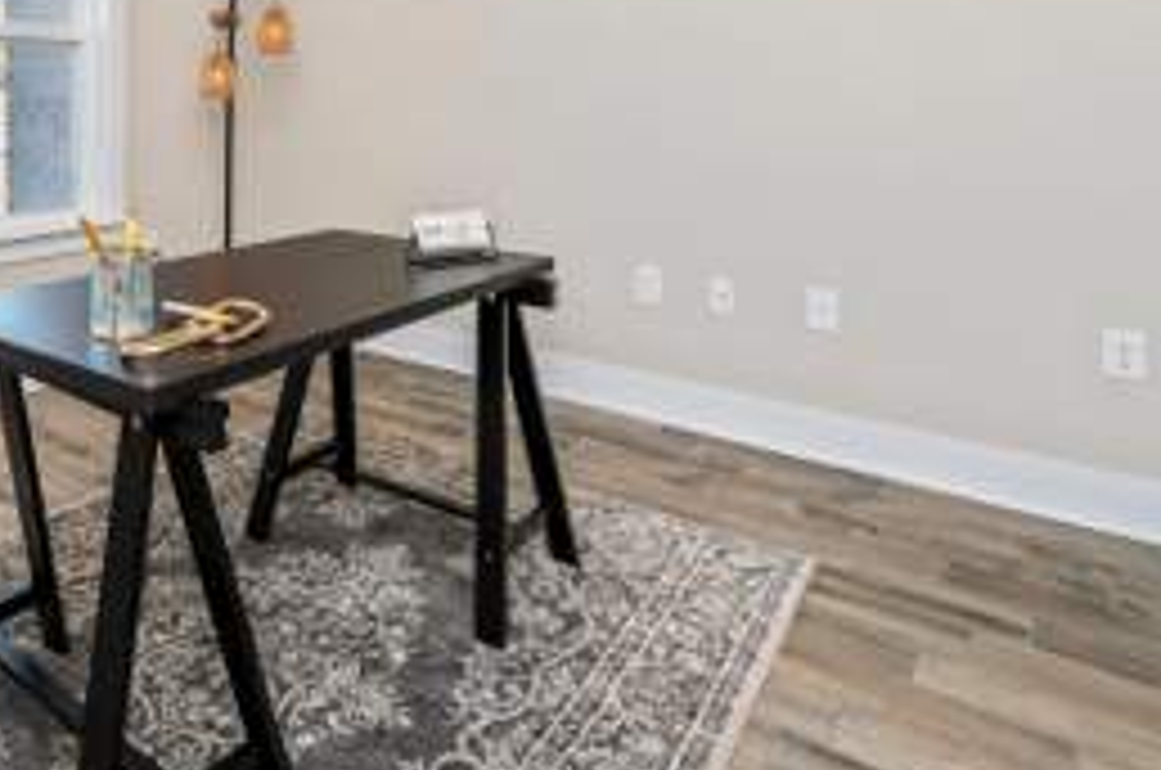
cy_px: 144
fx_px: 837
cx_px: 230
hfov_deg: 63.4
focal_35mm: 26
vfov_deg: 46.5
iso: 500
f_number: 9
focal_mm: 14
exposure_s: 1/30
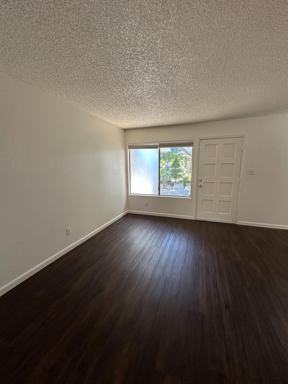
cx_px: 144
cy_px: 192
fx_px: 155
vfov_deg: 102.1
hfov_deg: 85.7
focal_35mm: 14
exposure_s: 1/120
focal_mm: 2.22
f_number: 2.2
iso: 200
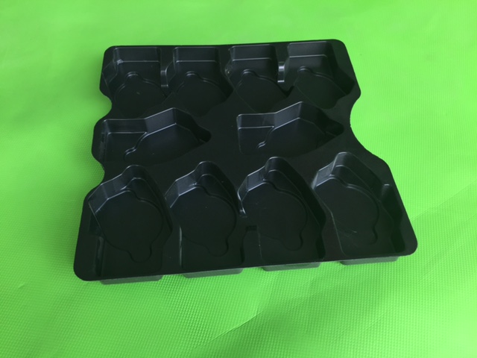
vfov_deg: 48.2
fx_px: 400
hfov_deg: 61.7
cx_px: 238
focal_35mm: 29
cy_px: 179
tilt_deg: -55.6
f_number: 2.2
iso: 32
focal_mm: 4.15
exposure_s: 1/50
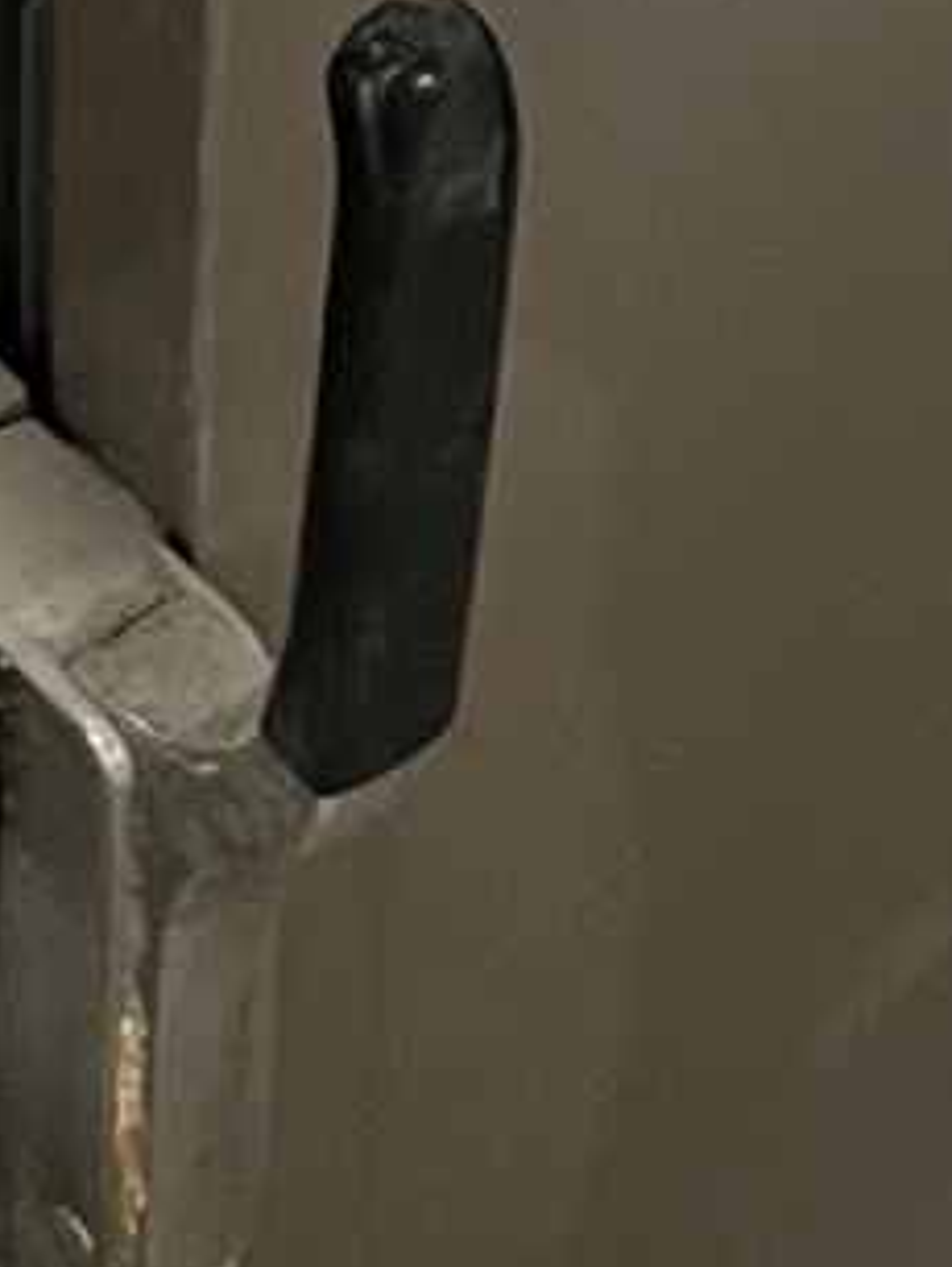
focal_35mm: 174
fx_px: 6372
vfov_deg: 11.0
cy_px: -553
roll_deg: -2.6
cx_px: 418
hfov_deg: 8.5
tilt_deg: -39.6
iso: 640
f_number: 1.6
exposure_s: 1/38
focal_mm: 5.1
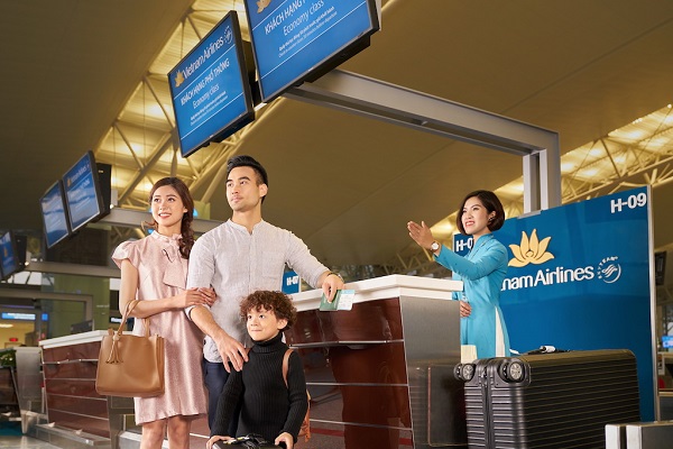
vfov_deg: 36.9
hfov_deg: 53.1
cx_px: 336
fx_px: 673
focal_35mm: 36
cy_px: 224
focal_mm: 36
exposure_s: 1/100
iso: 800
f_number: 3.5
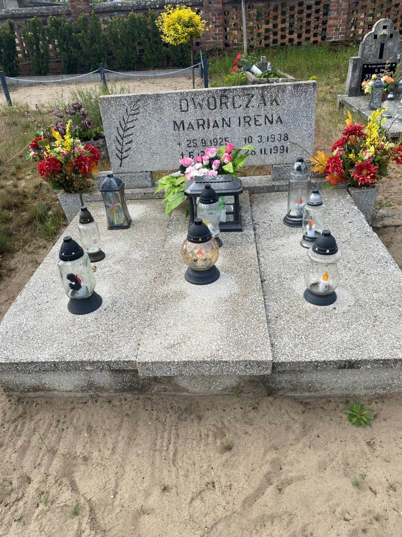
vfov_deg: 67.3
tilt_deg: -31.8
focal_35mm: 26
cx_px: 201
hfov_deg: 53.0
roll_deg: +3.9
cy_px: 268
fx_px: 403
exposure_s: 1/1147
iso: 32
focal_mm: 4.25
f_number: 1.8
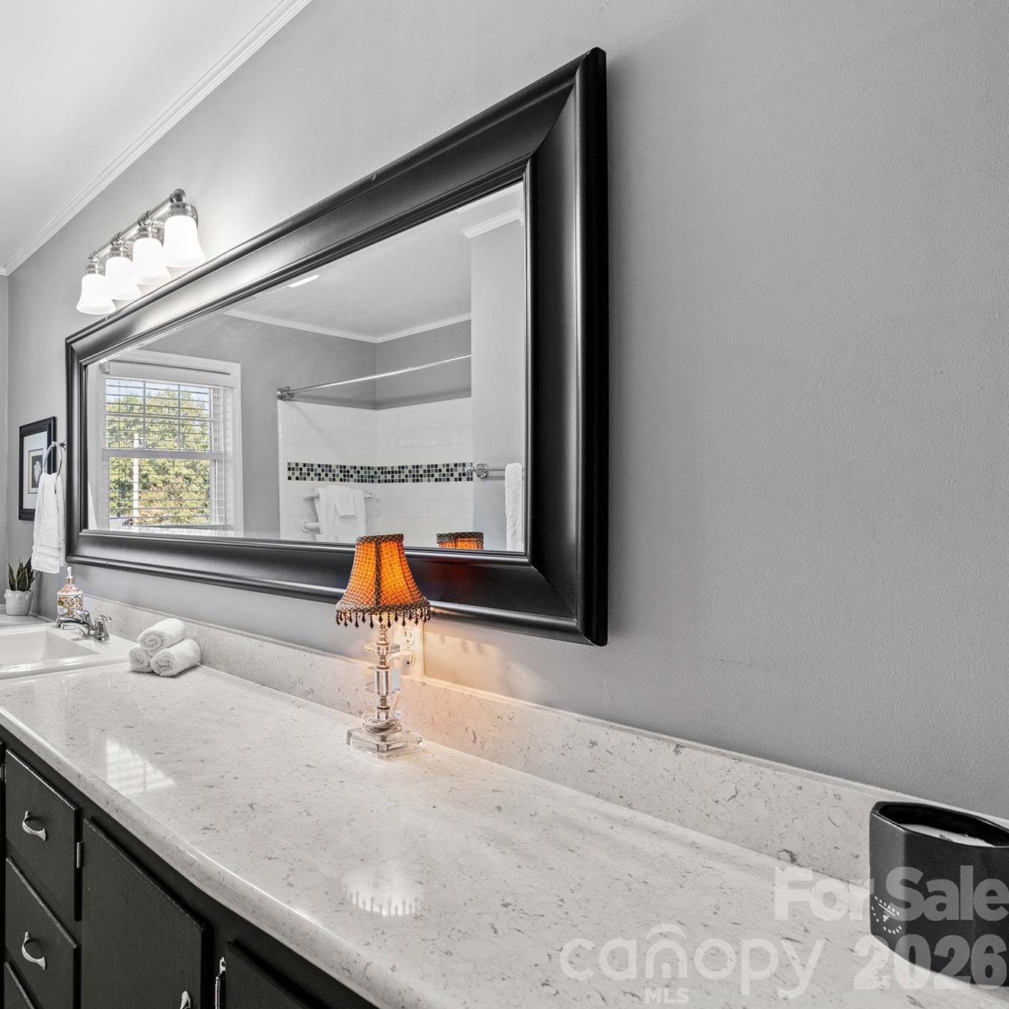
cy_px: 497
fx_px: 693
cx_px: 238
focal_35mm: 21
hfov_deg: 67.0
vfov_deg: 72.1
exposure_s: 1/3
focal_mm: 16
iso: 100
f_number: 8
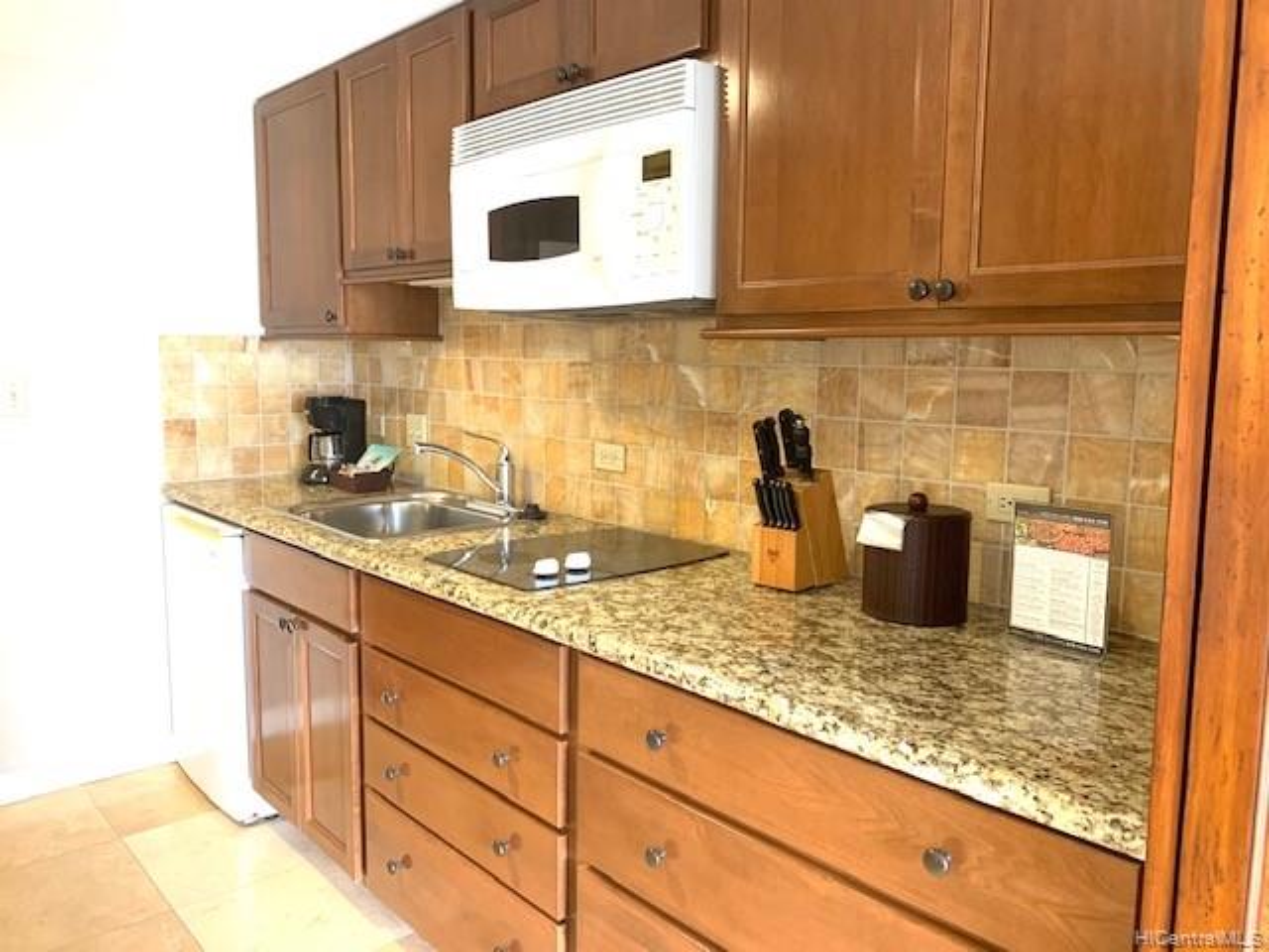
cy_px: 476
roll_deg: -1.0
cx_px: 634
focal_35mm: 26
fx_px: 953
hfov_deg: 67.3
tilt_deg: -6.3
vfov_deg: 53.1
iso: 200
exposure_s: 1/60
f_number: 1.8
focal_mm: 4.25
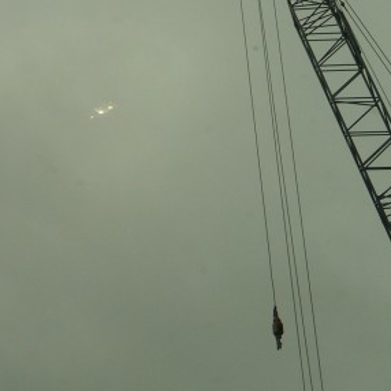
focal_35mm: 94
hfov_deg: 18.4
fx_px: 1201
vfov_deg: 18.1
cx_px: 275
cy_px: 15
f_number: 5.7
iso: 50
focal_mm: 7.8
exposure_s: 1/260
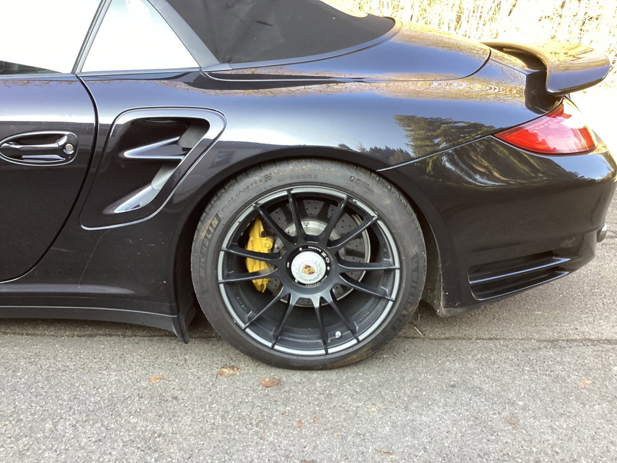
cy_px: 232
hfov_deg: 58.4
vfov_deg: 45.4
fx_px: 553
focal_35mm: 31
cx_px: 308
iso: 80
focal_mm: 3.3
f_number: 2.4
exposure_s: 1/120
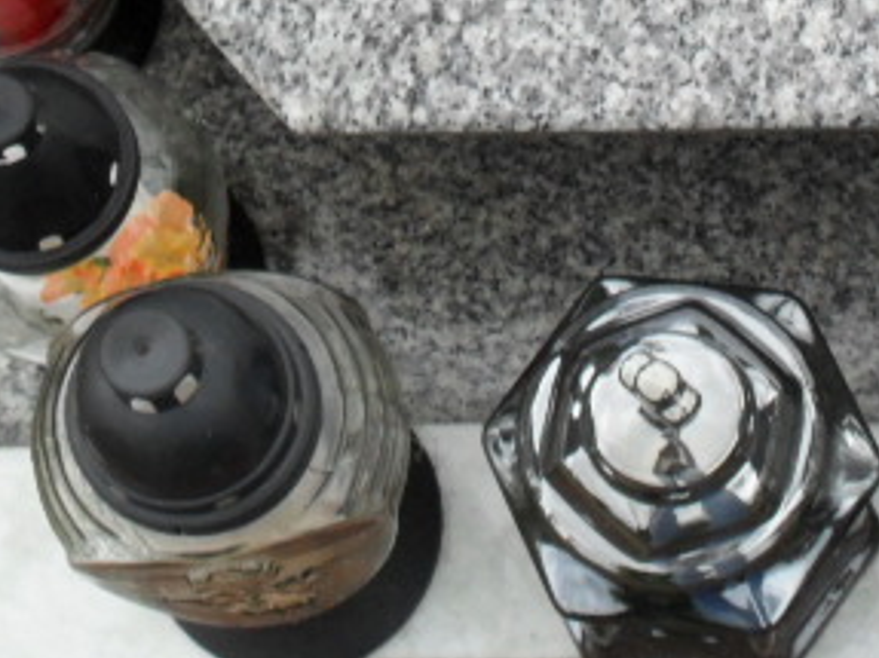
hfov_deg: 15.7
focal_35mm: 125
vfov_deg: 11.6
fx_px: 3173
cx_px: 628
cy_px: -125
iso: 100
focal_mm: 6.3
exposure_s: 1/350
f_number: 3.2
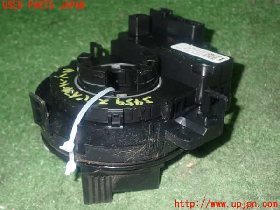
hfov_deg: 42.9
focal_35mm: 44
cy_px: 105
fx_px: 356
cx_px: 140
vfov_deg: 32.9
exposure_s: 1/40
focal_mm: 7.84
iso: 800
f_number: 9
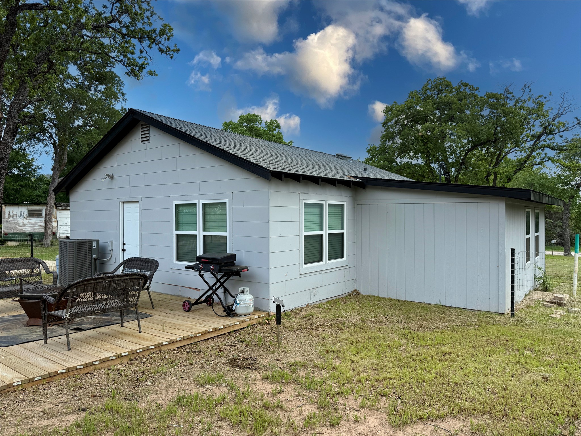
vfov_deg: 56.8
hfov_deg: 71.6
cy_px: 218
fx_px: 403
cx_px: 290
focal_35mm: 24
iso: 80
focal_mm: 6.76
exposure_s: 1/1770
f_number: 1.78
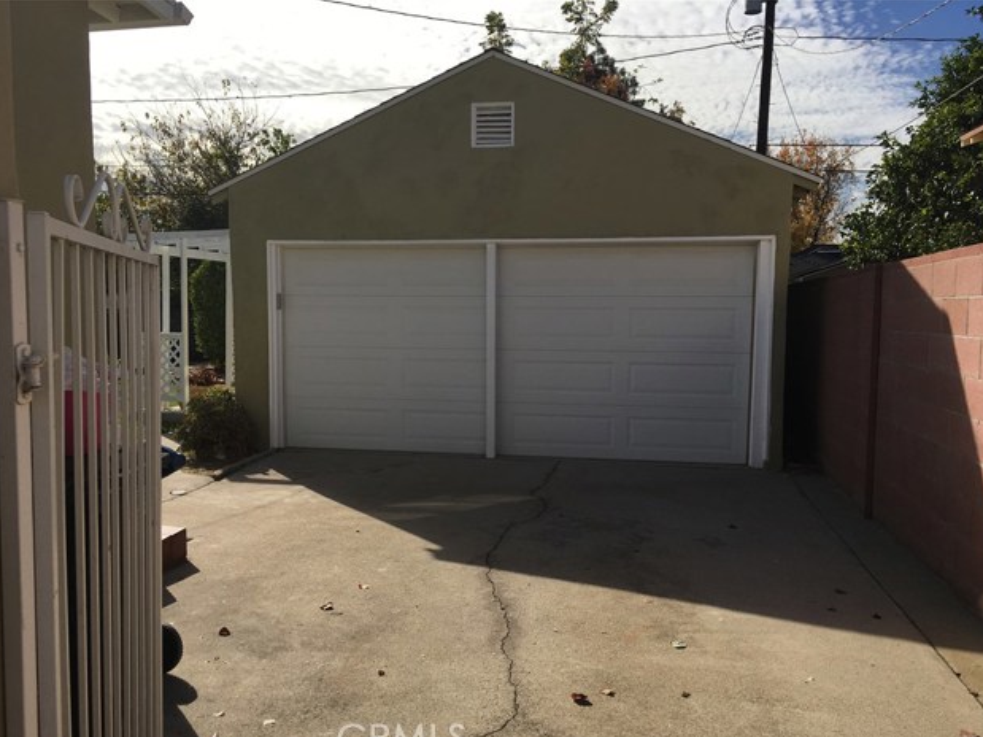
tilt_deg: -4.0
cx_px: 489
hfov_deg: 60.0
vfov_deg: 46.8
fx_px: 852
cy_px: 380
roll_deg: +1.0
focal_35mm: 30
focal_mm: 4.15
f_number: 2.2
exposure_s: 1/2198
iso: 25
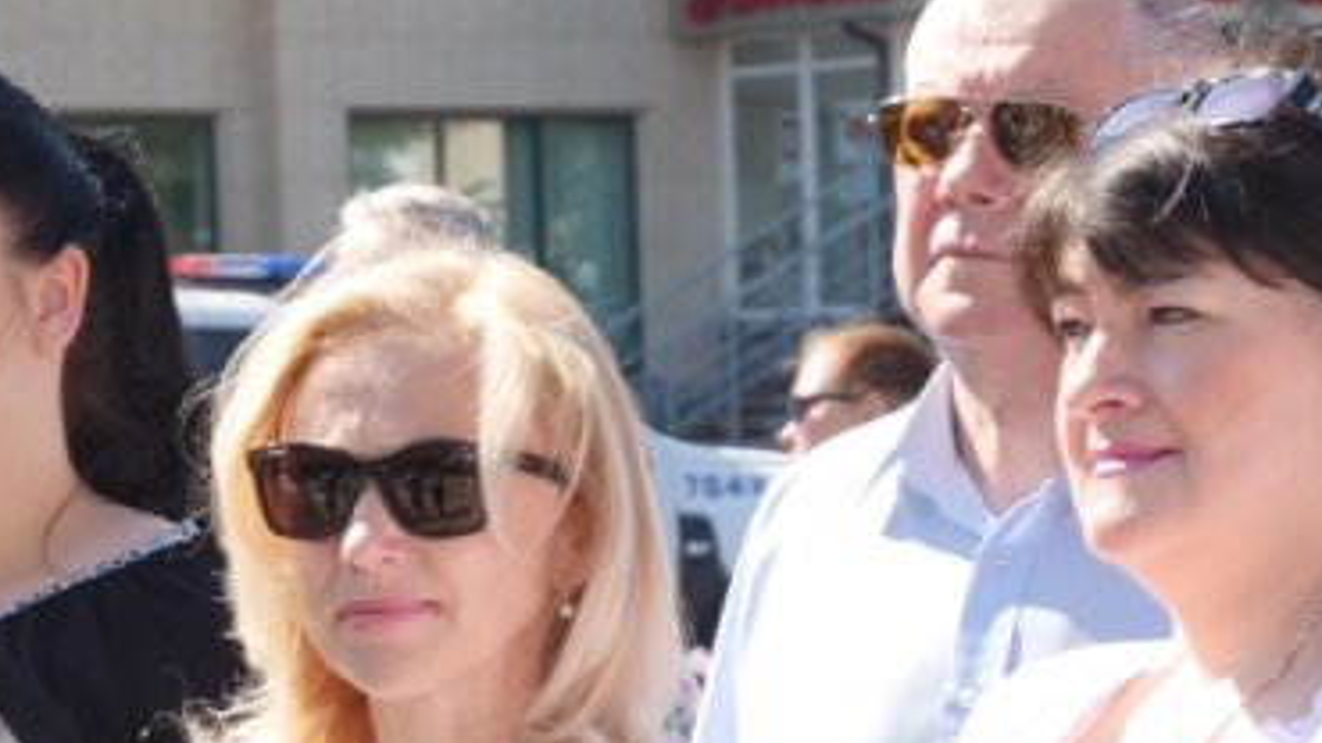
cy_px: 964
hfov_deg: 9.8
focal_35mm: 217
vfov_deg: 5.6
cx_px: 1526
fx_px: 7606
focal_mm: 36
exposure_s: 1/320
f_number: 5.3
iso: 200
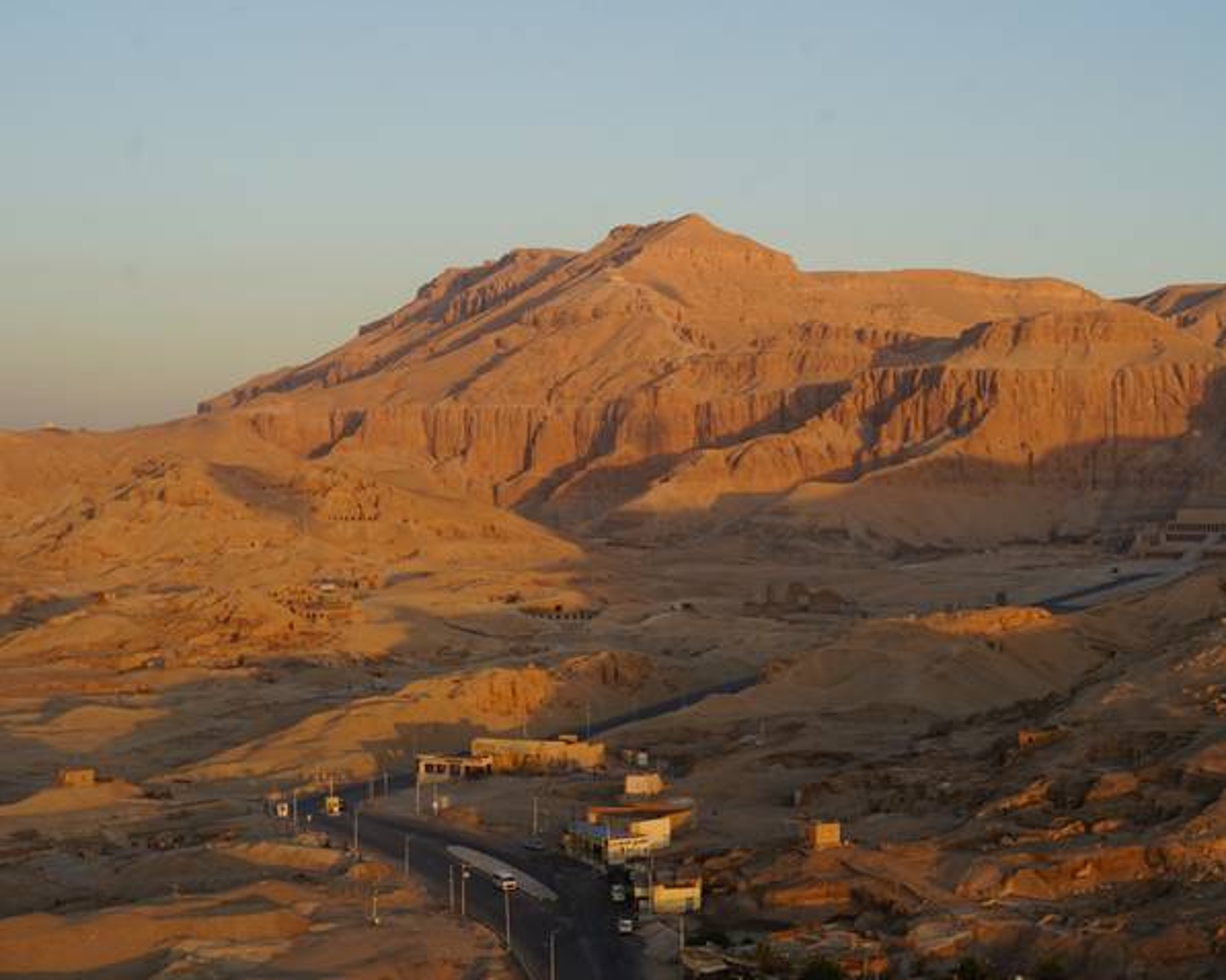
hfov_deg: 27.9
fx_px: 2466
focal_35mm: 68
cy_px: 488
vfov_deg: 22.5
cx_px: 706
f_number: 8
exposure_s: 1/80
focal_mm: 60
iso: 100
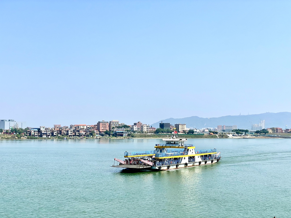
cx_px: 146
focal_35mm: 52
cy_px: 109
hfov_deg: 36.8
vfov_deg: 28.0
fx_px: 437
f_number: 2
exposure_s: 1/2817
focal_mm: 6
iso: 25
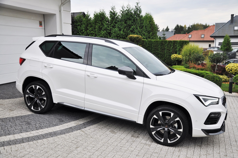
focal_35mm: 36
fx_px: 238
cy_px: 79
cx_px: 119
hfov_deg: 53.2
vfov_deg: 36.8
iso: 250
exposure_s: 1/125
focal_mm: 24
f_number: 5.6
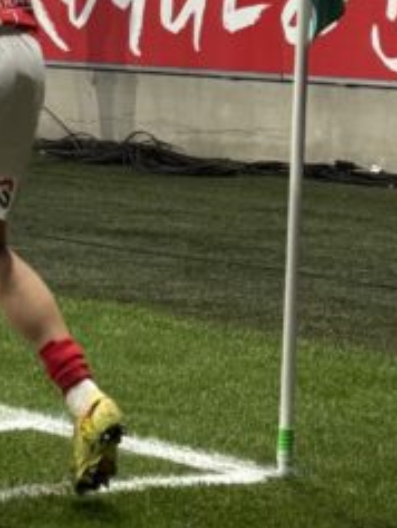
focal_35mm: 207
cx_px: -149
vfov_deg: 9.0
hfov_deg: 7.1
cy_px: -503
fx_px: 3163
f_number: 1.78
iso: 80
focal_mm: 6.76
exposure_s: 1/121
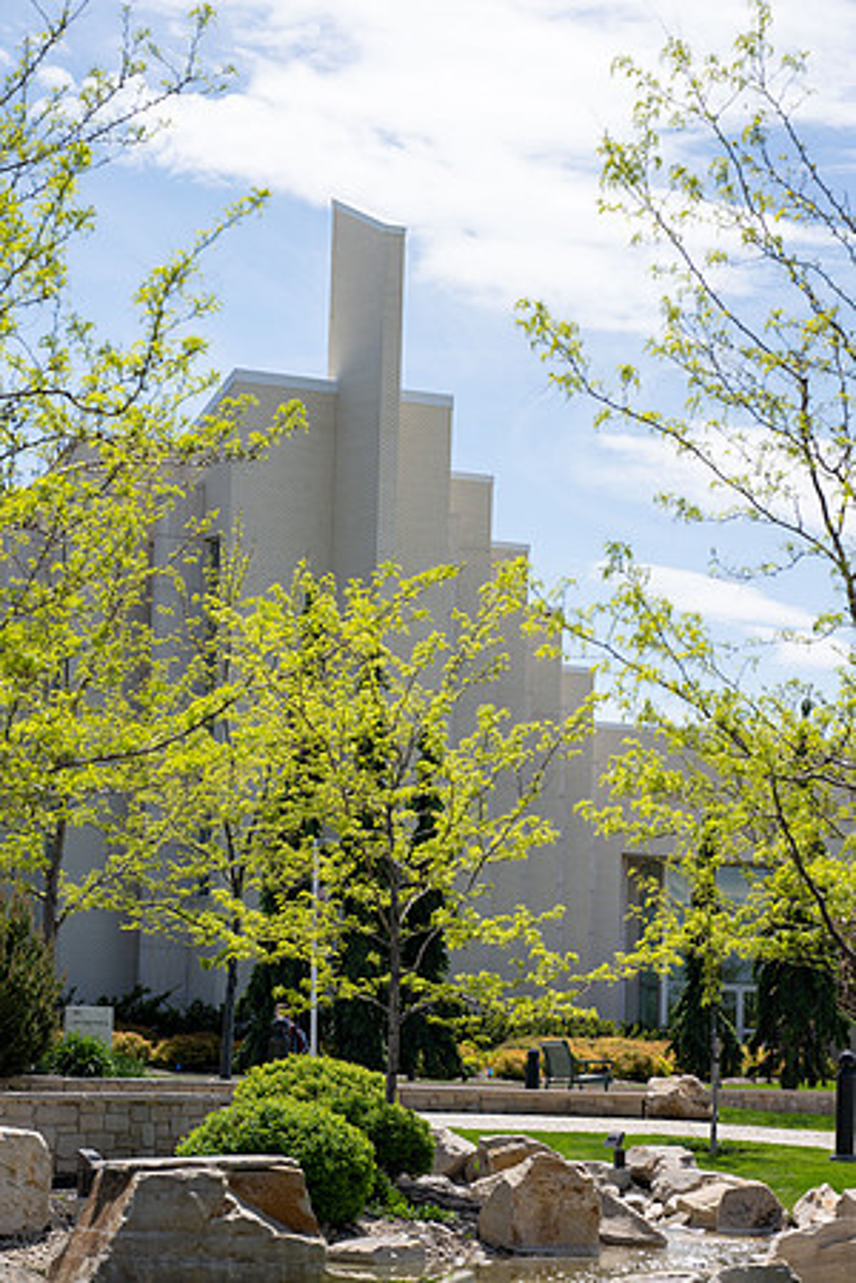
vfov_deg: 19.5
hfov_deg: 13.0
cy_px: 642
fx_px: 3745
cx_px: 428
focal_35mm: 105
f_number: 6.3
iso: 100
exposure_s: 1/500
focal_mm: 105
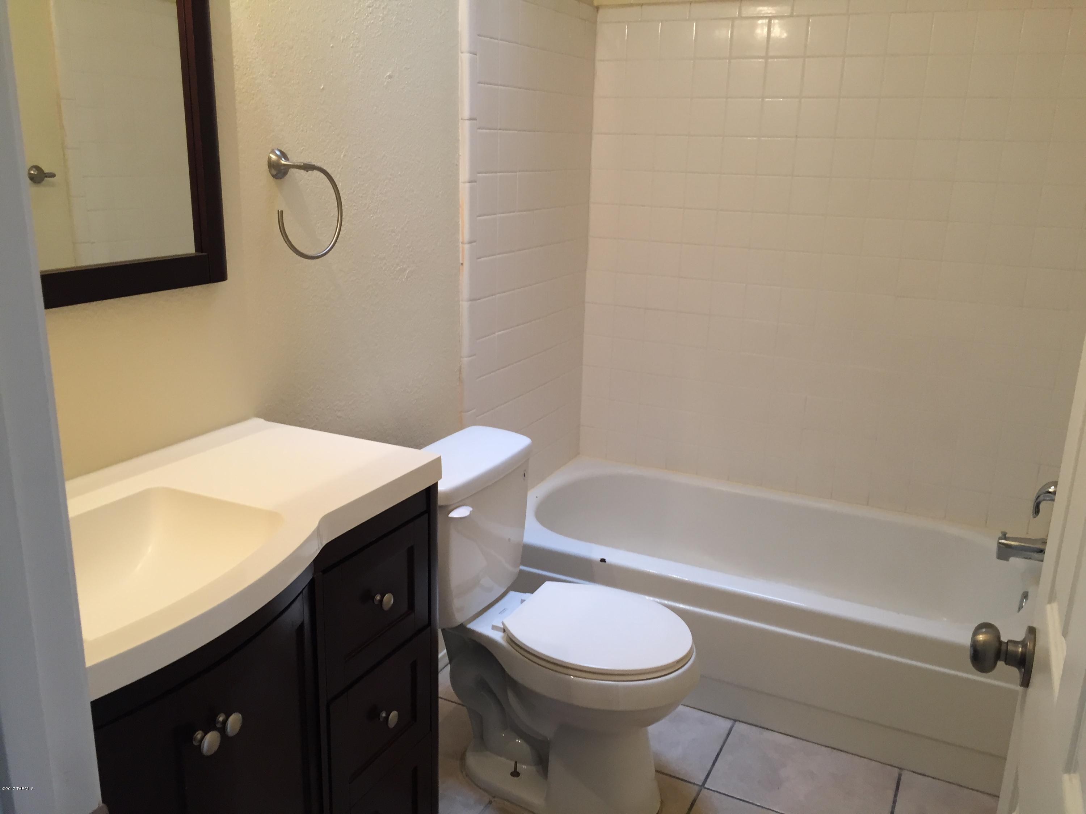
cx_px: 543
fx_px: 910
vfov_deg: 48.2
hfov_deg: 61.7
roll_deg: -2.5
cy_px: 407
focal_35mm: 29
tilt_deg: -17.7
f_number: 2.2
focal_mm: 4.15
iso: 64
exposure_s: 1/30
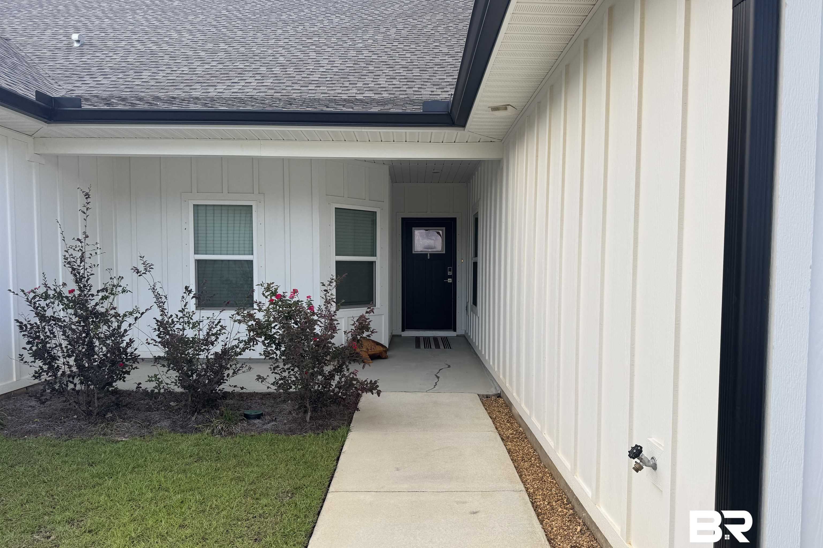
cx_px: 412
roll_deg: -0.3
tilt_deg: -4.0
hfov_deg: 71.5
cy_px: 291
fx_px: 572
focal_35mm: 25
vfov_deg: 51.3
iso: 80
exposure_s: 1/422
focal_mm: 6.76
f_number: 1.78
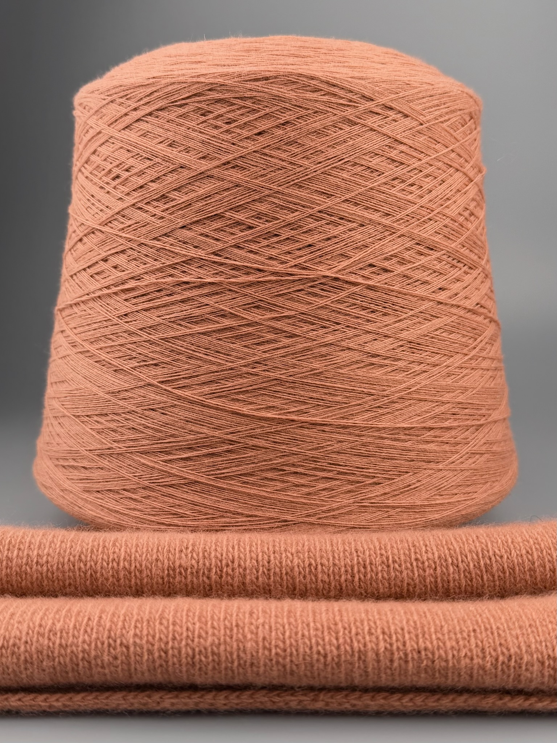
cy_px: 372
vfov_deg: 71.6
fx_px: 515
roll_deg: -0.6
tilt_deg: -7.3
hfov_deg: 56.8
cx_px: 278
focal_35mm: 24
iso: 100
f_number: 1.78
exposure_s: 1/943
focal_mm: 6.76
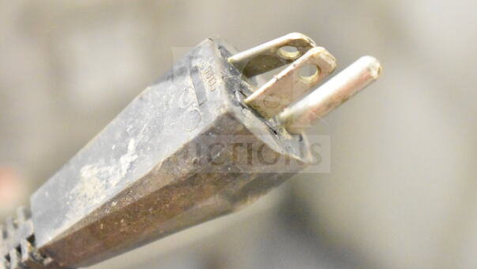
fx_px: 1107
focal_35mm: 88
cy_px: 110
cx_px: 241
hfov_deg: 24.3
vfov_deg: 13.8
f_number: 5.6
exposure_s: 1/80
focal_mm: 55
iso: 25600
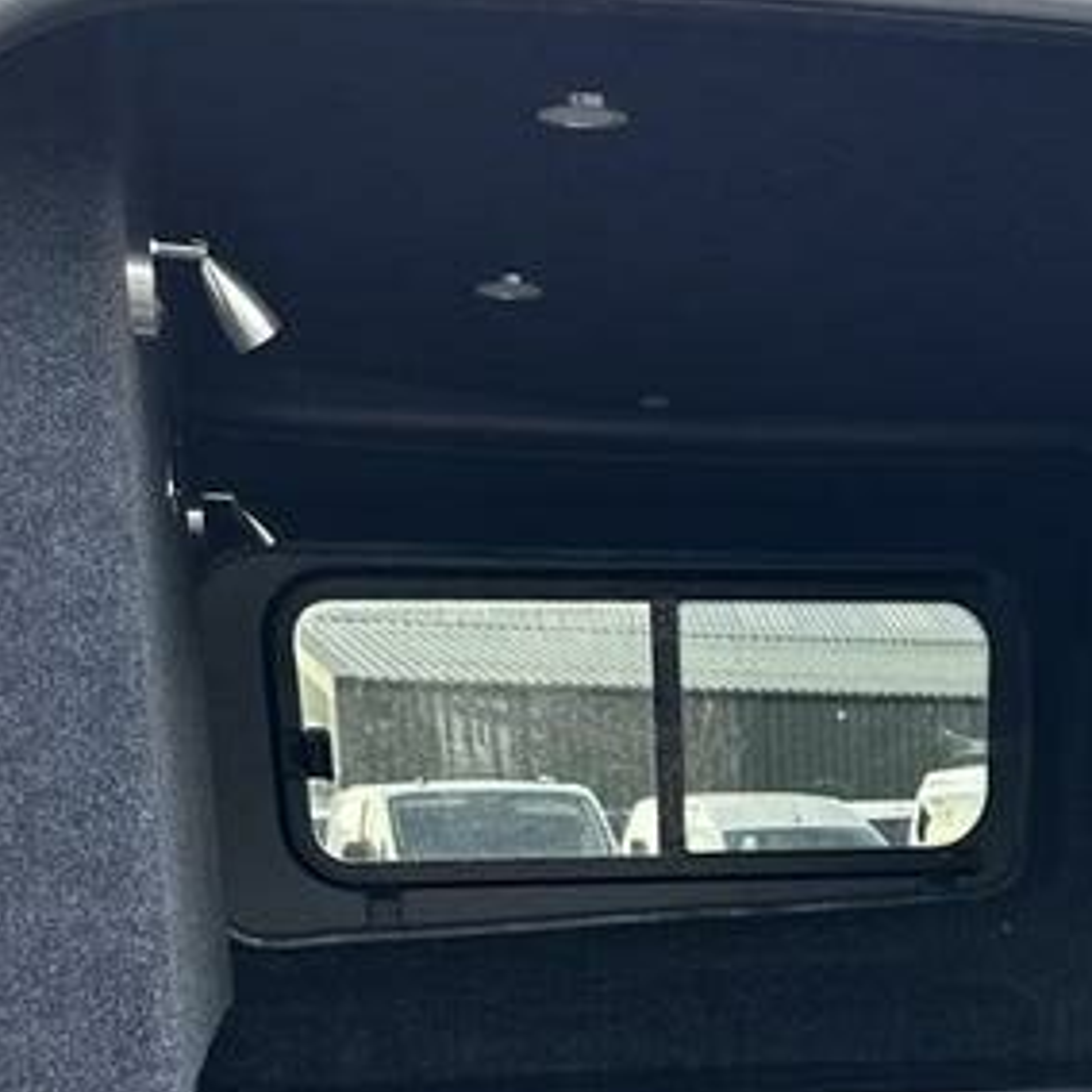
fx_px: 2391
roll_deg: +0.3
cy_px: 1277
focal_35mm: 67
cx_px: 1038
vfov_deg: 23.7
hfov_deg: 24.8
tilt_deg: -11.1
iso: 80
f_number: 1.78
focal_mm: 6.86
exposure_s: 1/121
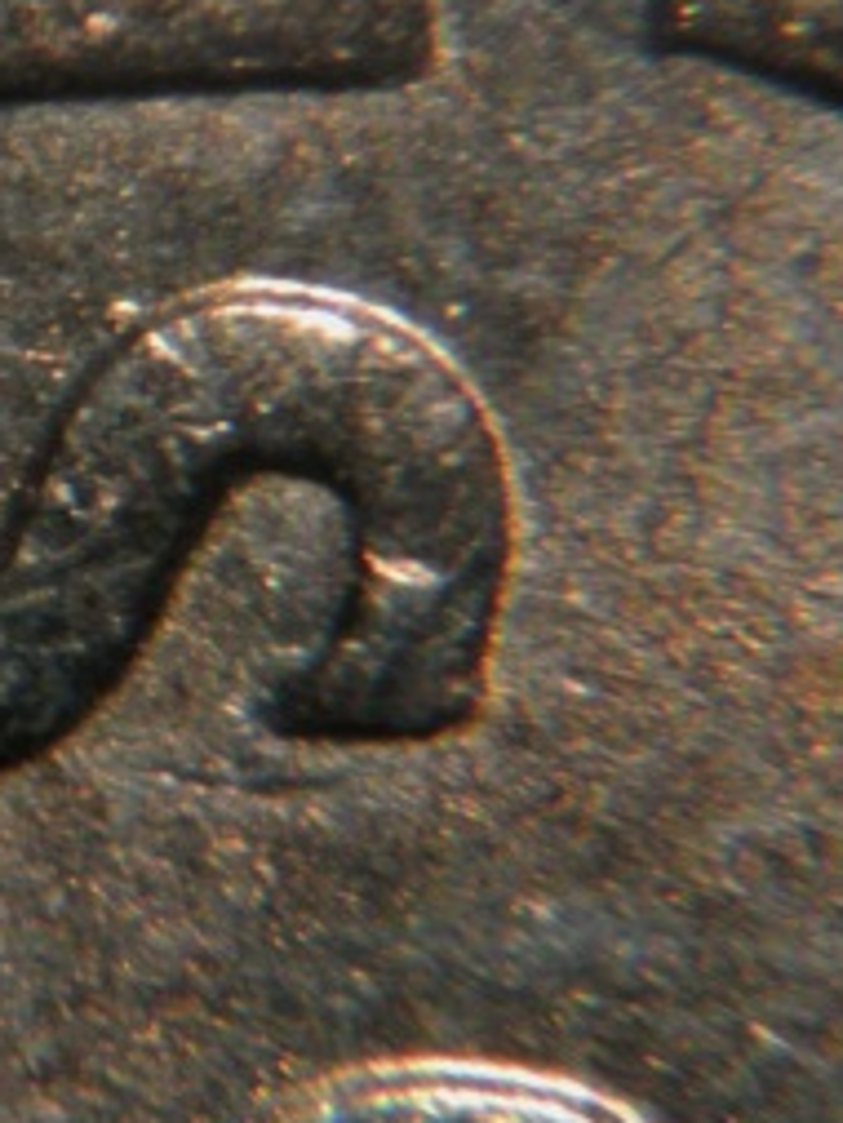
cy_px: 519
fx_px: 4477
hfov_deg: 10.7
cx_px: -22
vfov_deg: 14.3
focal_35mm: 138
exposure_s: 1/2
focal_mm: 30
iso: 800
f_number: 5.6
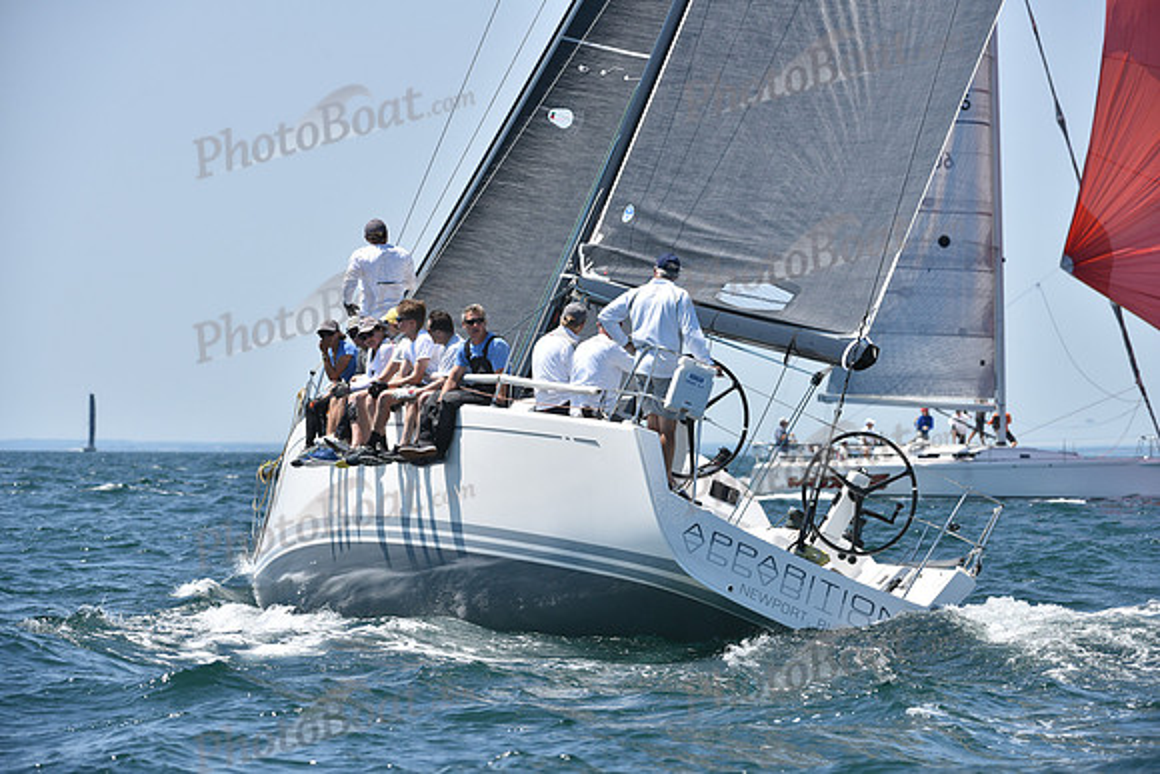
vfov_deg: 6.9
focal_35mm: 200
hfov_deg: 10.3
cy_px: 387
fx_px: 6446
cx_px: 580
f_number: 8
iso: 320
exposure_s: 1/1000
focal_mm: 200
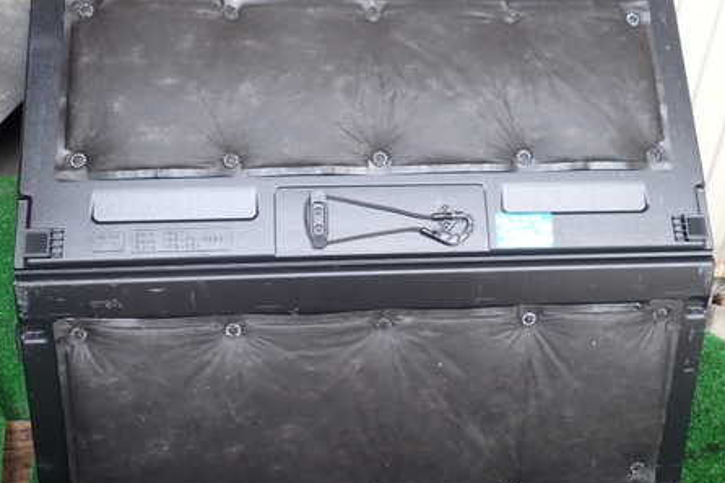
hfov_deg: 54.4
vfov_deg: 37.7
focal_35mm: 35
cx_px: 372
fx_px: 705
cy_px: 195
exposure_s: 1/80
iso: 100
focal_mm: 4.5
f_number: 2
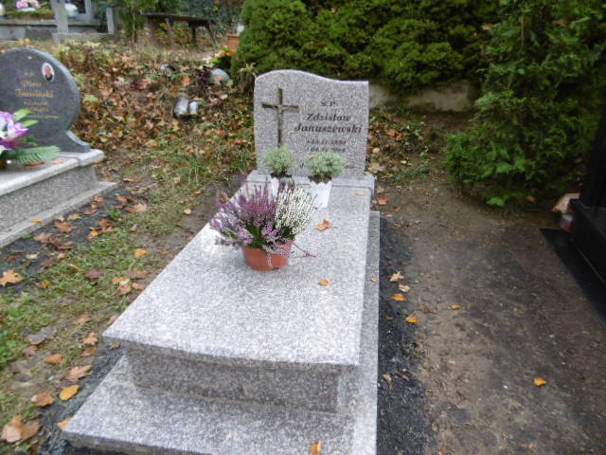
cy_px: 228
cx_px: 303
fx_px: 420
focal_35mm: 24
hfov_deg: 71.6
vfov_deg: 56.8
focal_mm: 4.3
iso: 100
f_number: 3.1
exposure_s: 1/60
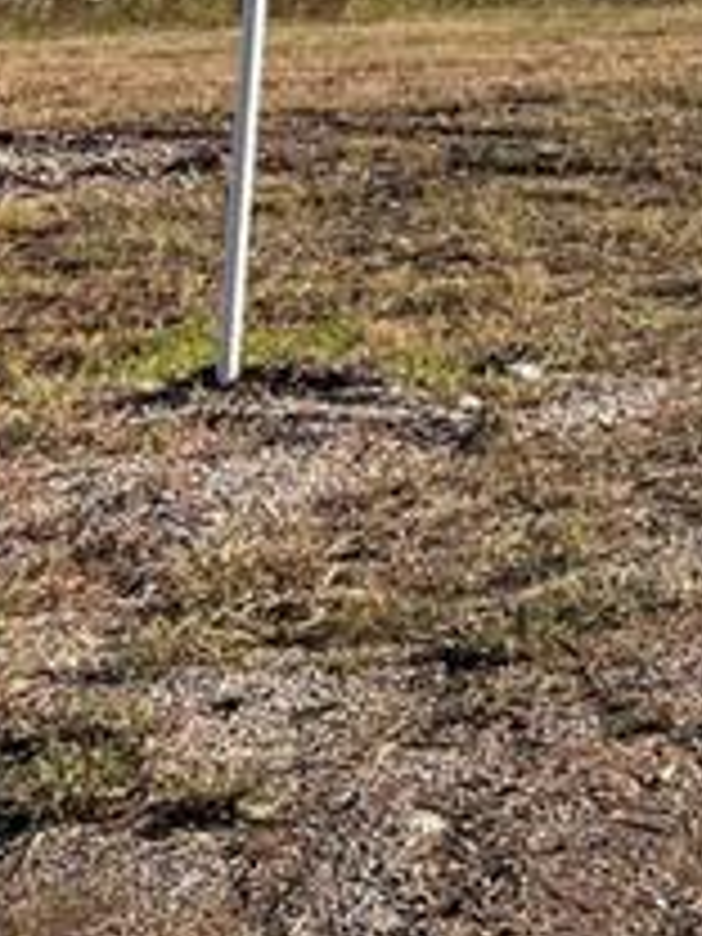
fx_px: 2596
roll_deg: +0.3
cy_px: -320
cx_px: 1233
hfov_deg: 13.8
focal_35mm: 96
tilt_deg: +5.8
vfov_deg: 18.8
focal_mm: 5.7
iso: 50
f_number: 1.5
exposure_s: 1/4274
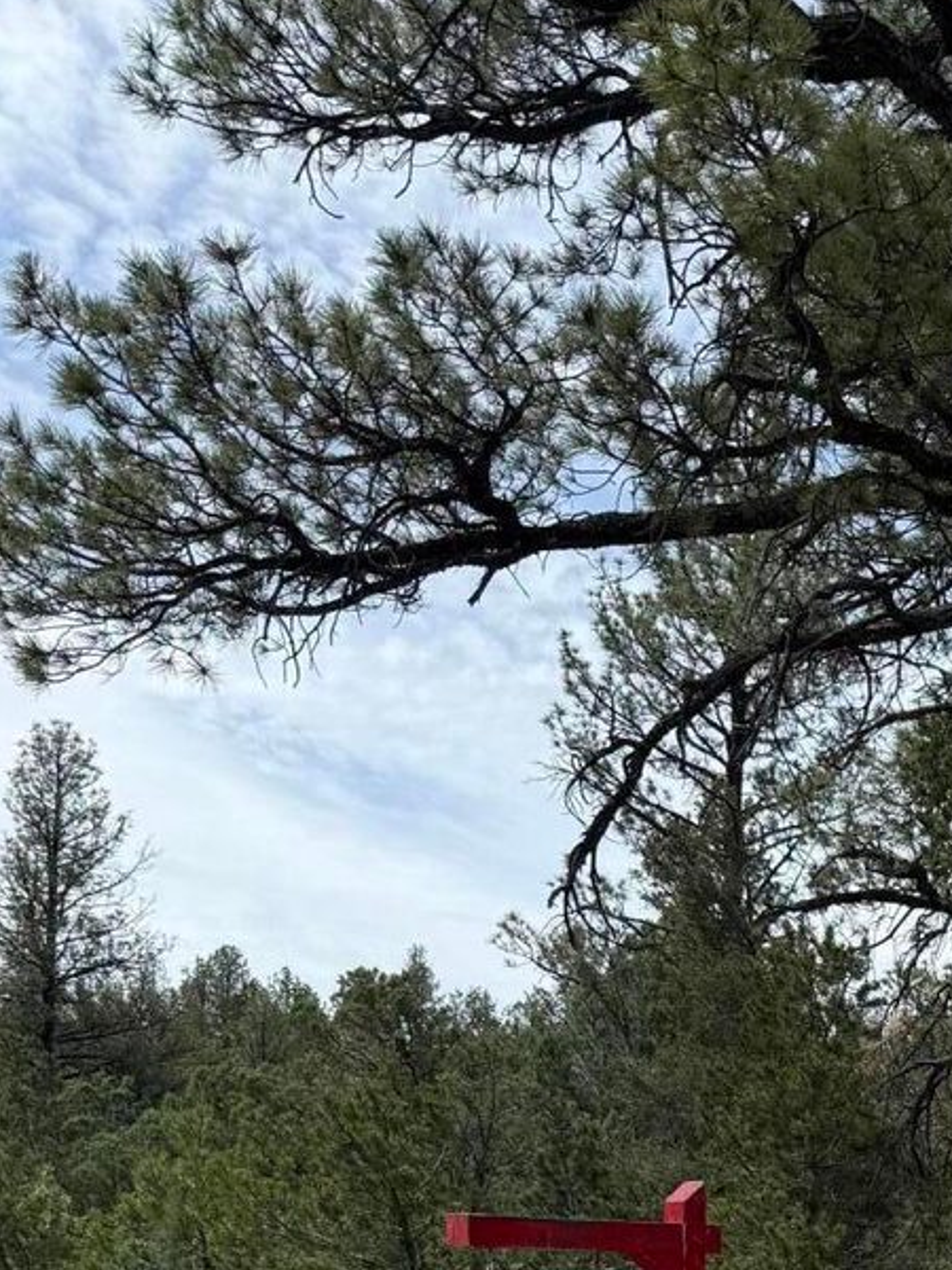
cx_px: 1197
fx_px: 2347
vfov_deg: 26.2
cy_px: 1611
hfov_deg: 21.1
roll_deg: -4.0
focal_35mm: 64
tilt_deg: -1.8
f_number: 1.78
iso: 80
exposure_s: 1/3145
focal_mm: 6.76
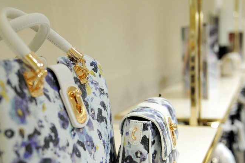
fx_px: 360
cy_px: 113
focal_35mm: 53
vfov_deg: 25.3
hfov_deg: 37.4
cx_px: 100
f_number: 2.8
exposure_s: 1/200
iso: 320
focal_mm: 34
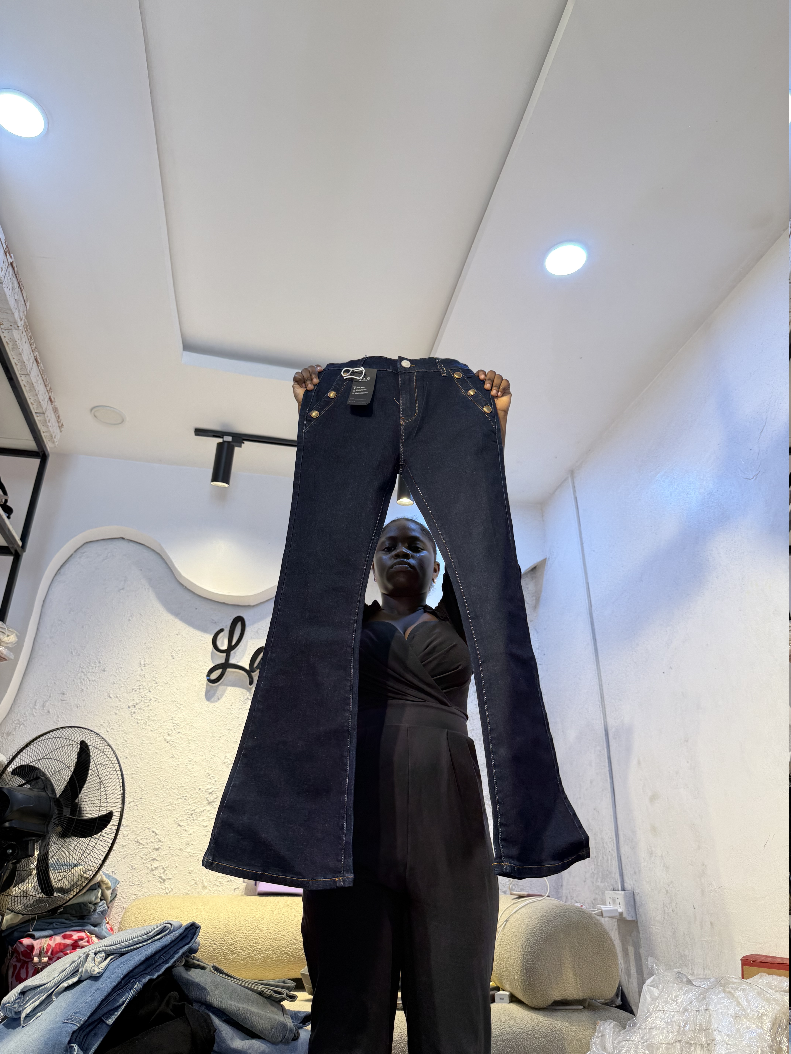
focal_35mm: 24
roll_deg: -0.5
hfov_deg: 56.8
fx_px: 731
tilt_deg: +26.2
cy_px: 527
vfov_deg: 71.6
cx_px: 396
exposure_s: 1/100
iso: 64
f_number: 1.78
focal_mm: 6.76
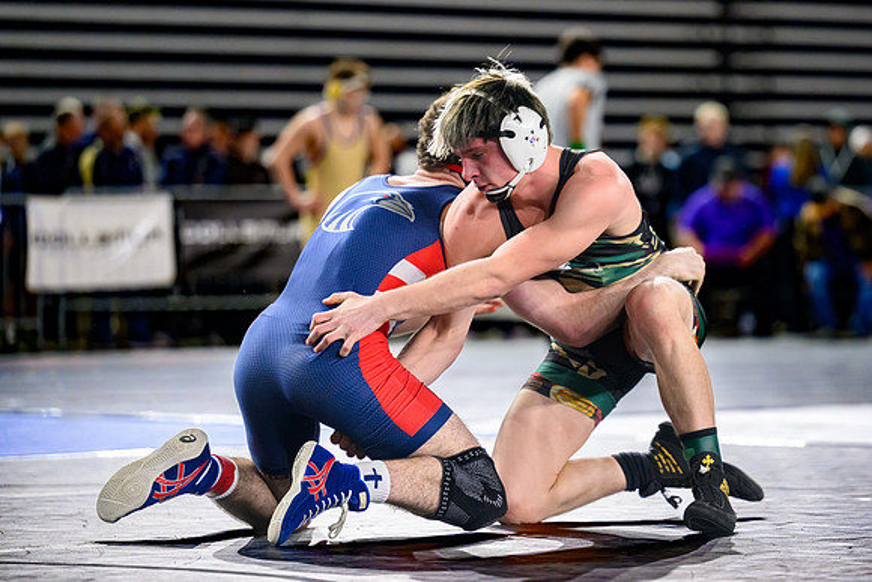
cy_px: 274
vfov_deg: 7.4
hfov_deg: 11.1
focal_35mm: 186
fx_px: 4497
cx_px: 543
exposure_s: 1/800
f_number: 2.8
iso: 3200
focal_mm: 145
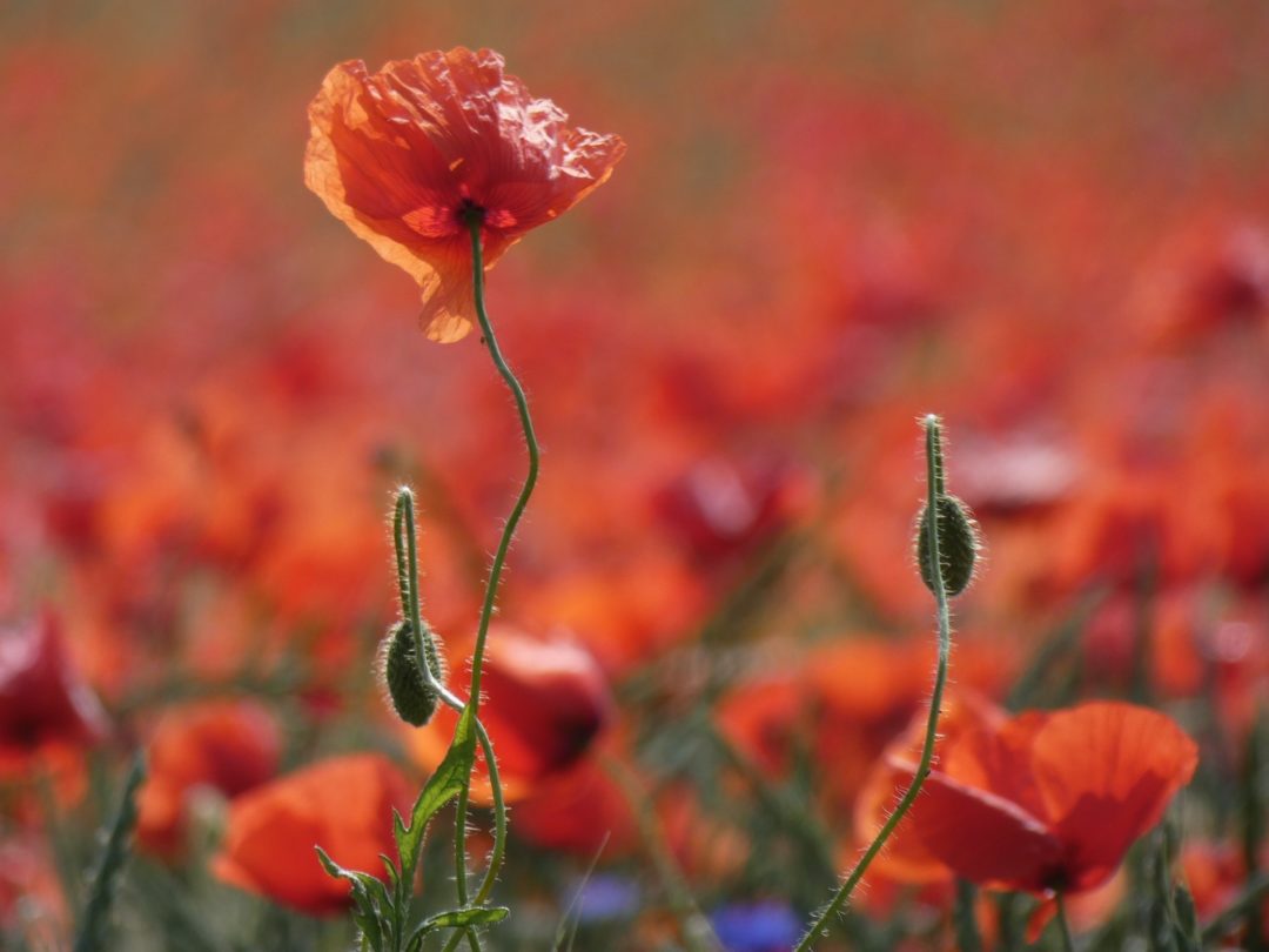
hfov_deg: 2.0
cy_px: 476
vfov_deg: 1.5
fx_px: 36659
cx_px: 634
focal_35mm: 1000
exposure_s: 1/500
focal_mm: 179.2
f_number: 5.6
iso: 80
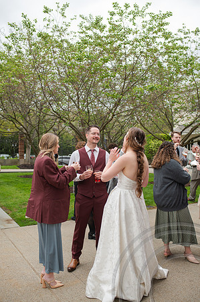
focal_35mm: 35
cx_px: 100
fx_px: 292
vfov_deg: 54.5
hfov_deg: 37.8
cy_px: 151
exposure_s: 1/400
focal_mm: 35
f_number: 3.2
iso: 100
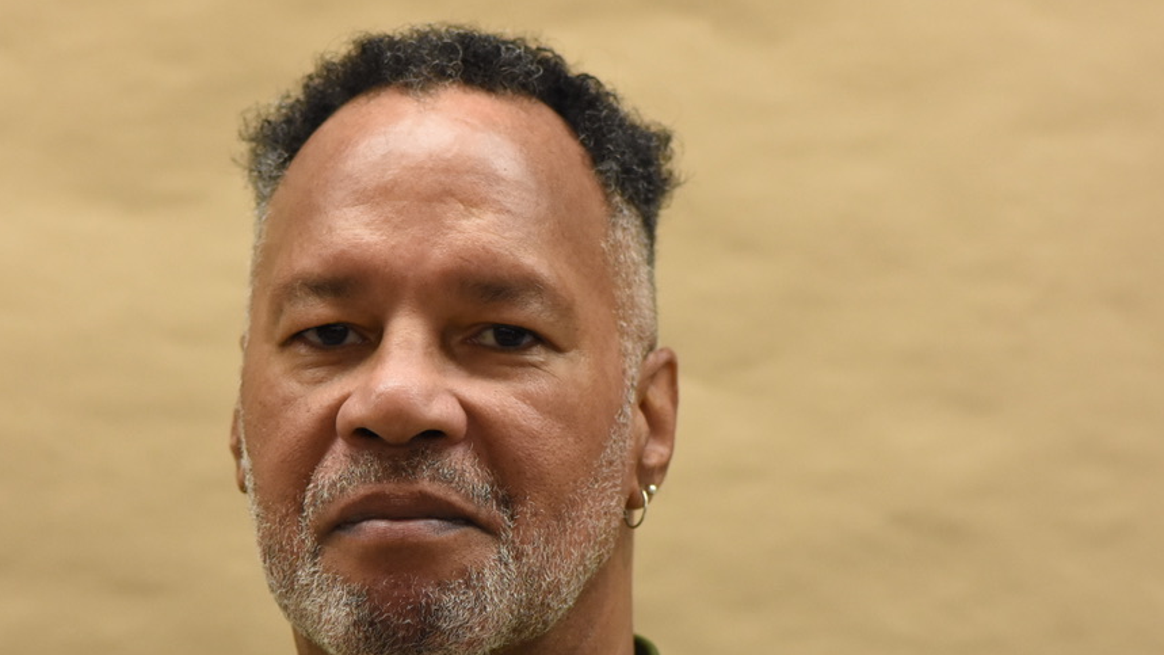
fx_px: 6440
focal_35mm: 209
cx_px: 447
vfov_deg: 5.8
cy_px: 453
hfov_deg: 10.3
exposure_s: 1/320
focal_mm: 105
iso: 2000
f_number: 4.5
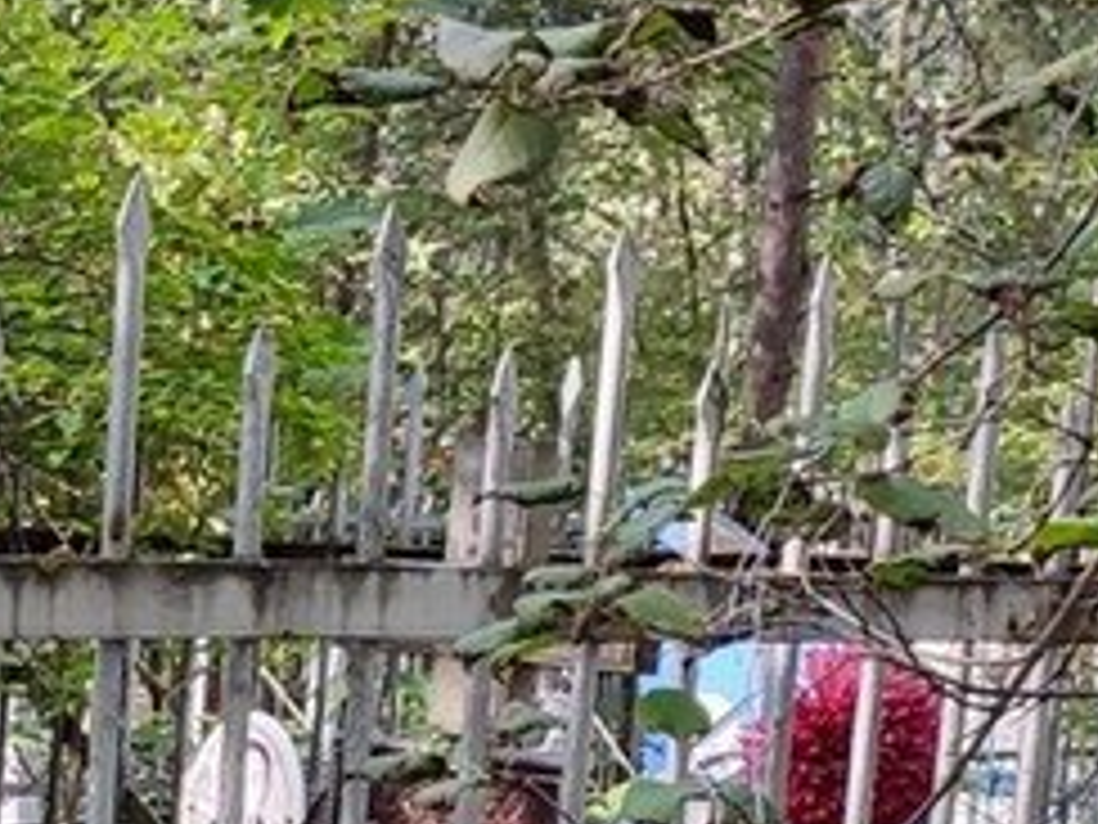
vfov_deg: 13.7
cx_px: -711
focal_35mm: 105
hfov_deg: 16.5
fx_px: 3331
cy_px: 950
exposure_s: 1/50
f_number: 1.9
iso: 55
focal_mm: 6.04
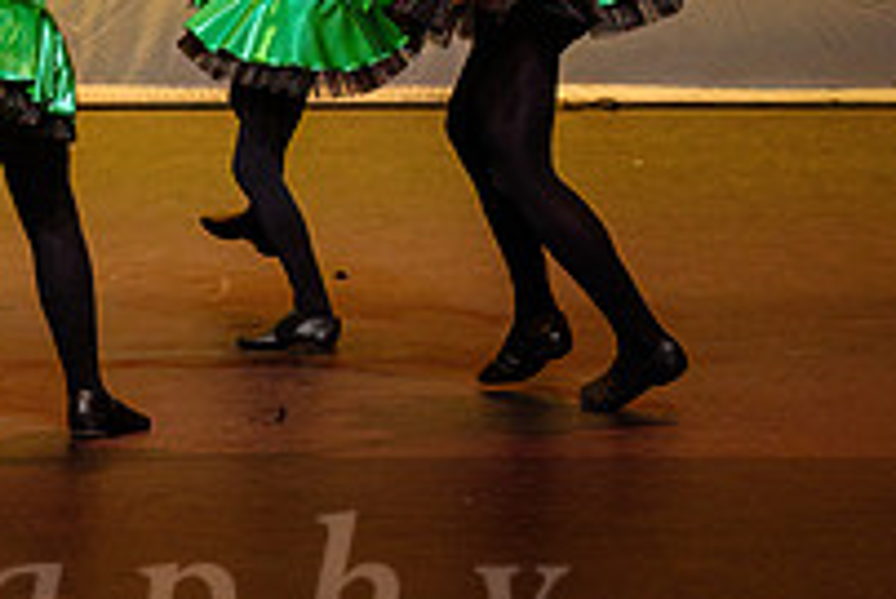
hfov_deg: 4.6
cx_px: -239
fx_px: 11108
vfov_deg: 3.1
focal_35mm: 446
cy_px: -211
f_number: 2.8
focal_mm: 110
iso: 1250
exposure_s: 1/500
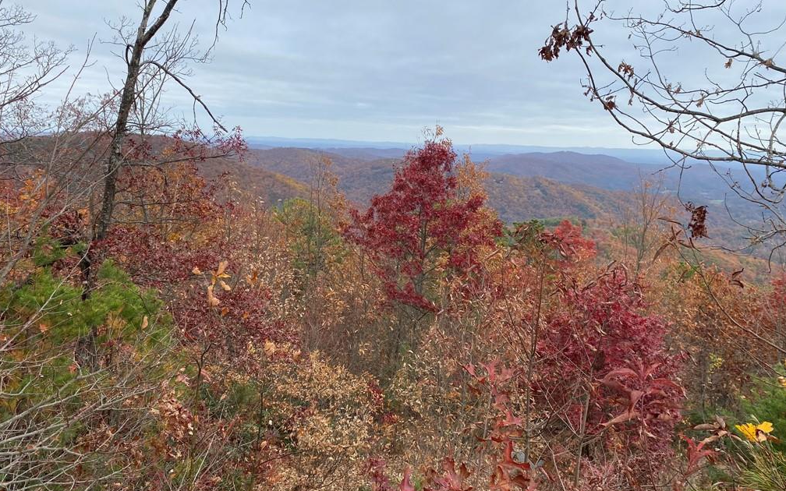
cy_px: 212
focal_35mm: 28
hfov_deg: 66.5
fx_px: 600
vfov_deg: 44.4
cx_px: 397
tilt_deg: -4.1
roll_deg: -0.2
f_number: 1.8
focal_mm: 4.25
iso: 32
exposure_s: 1/973
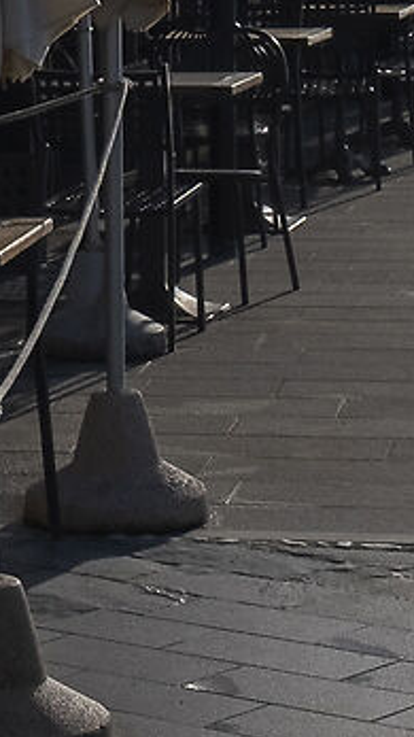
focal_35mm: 174
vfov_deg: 12.3
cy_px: 83
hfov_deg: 6.8
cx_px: -344
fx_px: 3398
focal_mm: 16
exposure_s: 1/1250
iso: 200
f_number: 8
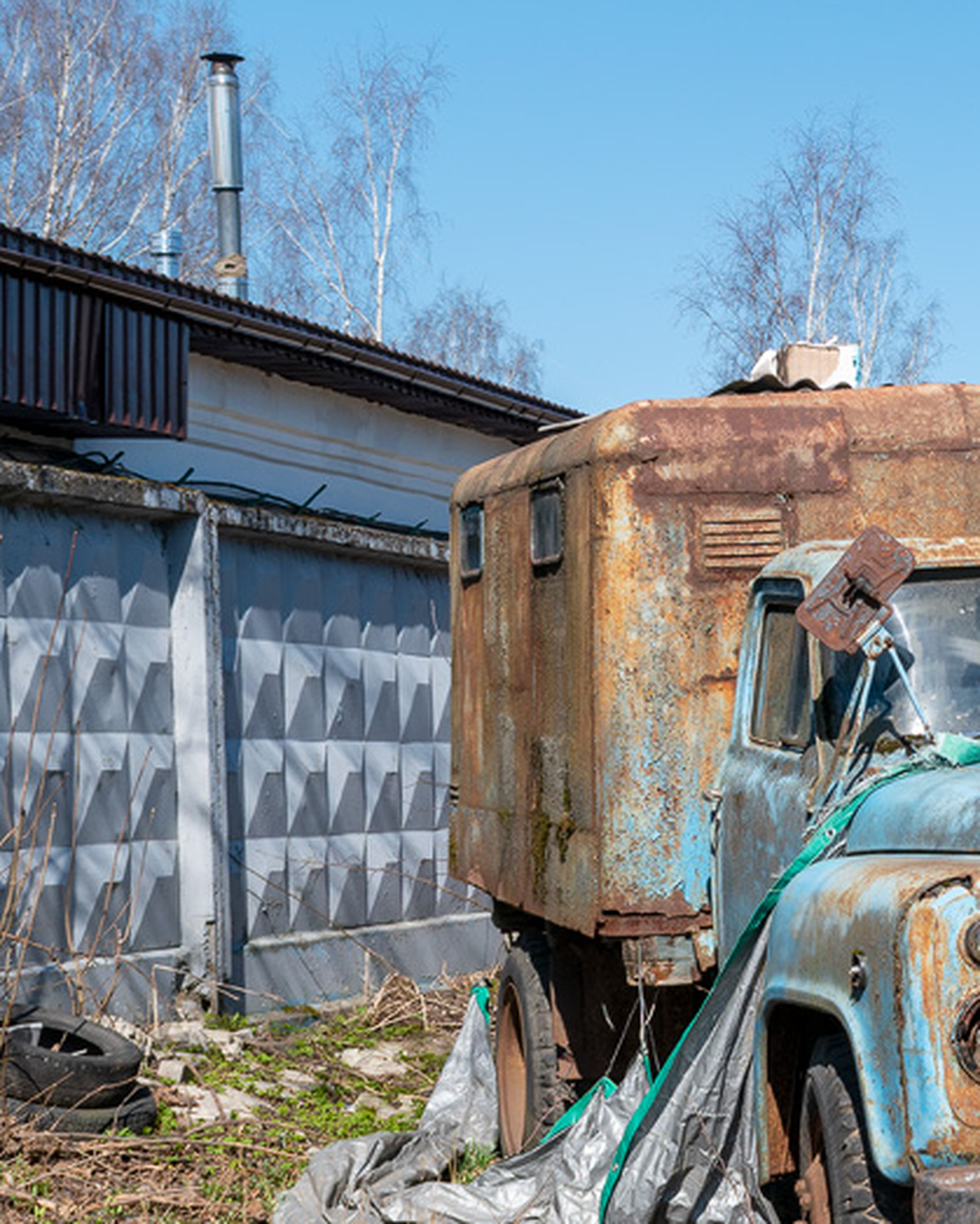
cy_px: 641
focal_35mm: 71
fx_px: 2572
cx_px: 1235
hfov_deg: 20.0
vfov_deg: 26.8
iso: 100
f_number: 9
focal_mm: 22
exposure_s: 1/320
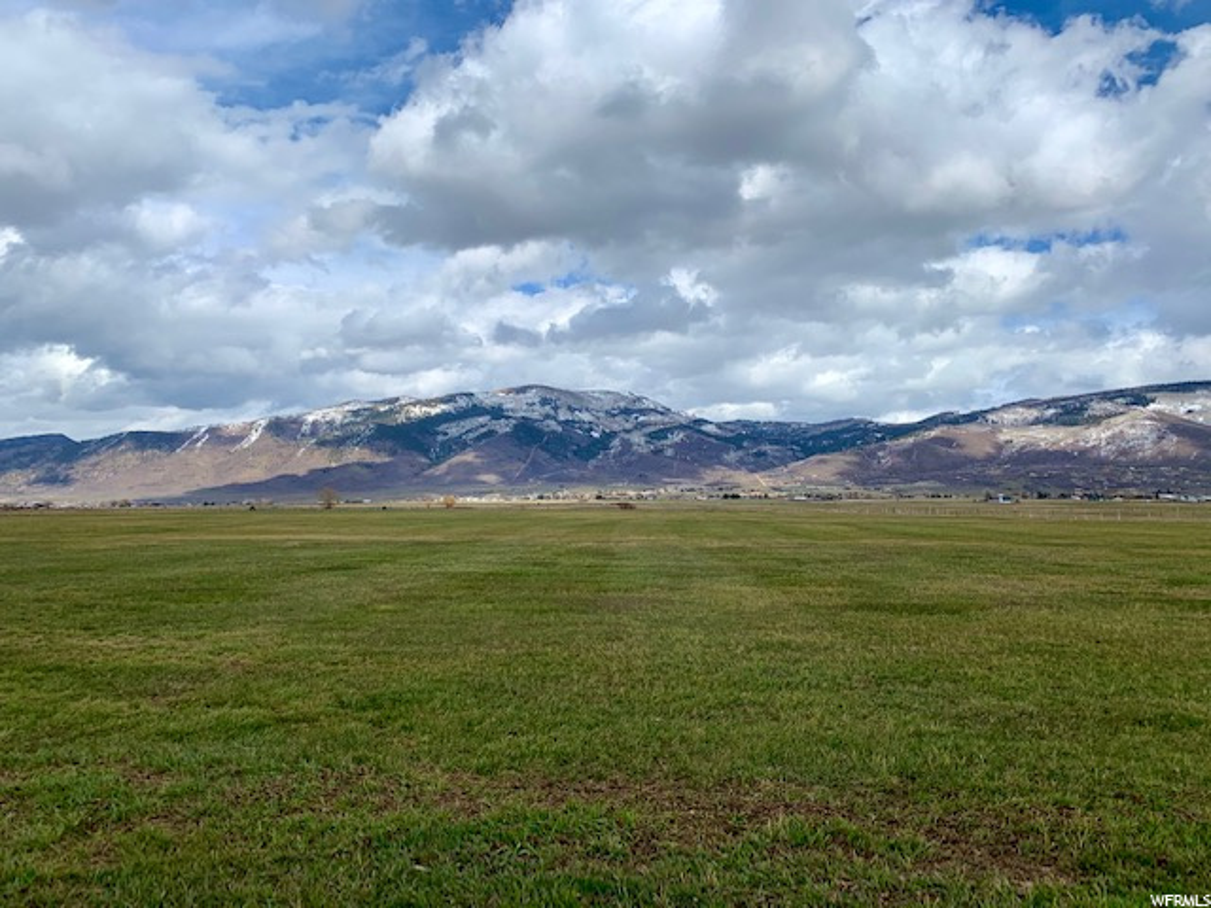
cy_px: 454
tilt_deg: +5.1
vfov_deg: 53.1
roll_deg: +0.6
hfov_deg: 67.3
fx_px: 910
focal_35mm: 26
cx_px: 606
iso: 25
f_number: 1.8
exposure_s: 1/3937
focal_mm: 4.25
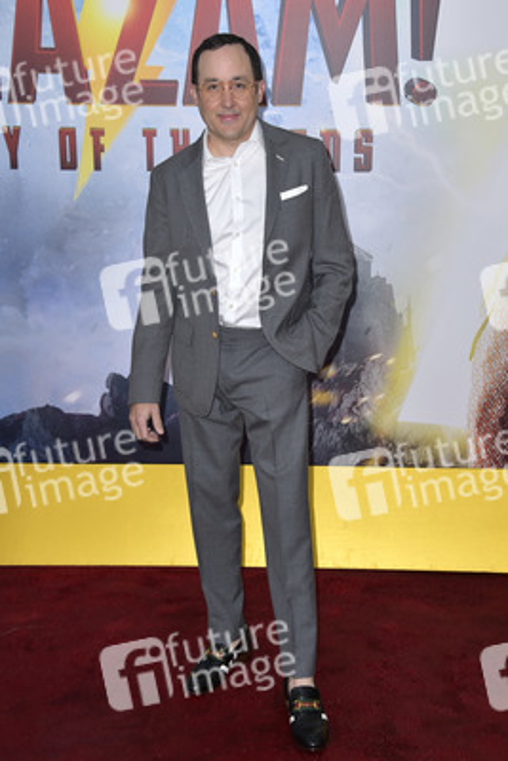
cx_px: 254
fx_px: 1227
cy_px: 380
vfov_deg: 34.5
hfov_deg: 23.4
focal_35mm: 58
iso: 320
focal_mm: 58
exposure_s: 1/250
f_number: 6.3
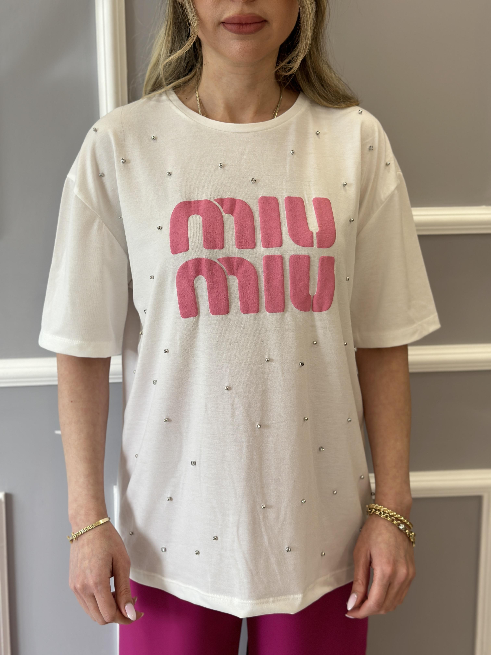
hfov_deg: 30.3
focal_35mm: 48
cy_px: 328
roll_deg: -1.3
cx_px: 246
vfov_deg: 39.7
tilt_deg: -10.8
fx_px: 908
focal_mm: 6.86
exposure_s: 1/162
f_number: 1.78
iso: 64
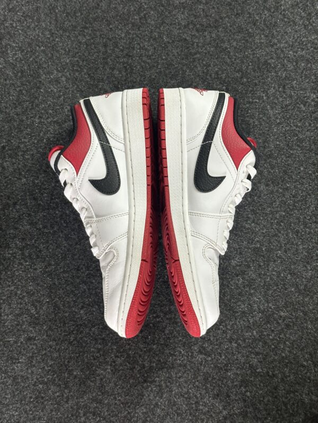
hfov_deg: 30.3
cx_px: 159
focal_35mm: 48
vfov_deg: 39.6
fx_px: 587
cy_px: 212
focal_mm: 6.86
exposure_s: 1/50
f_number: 1.78
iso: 160
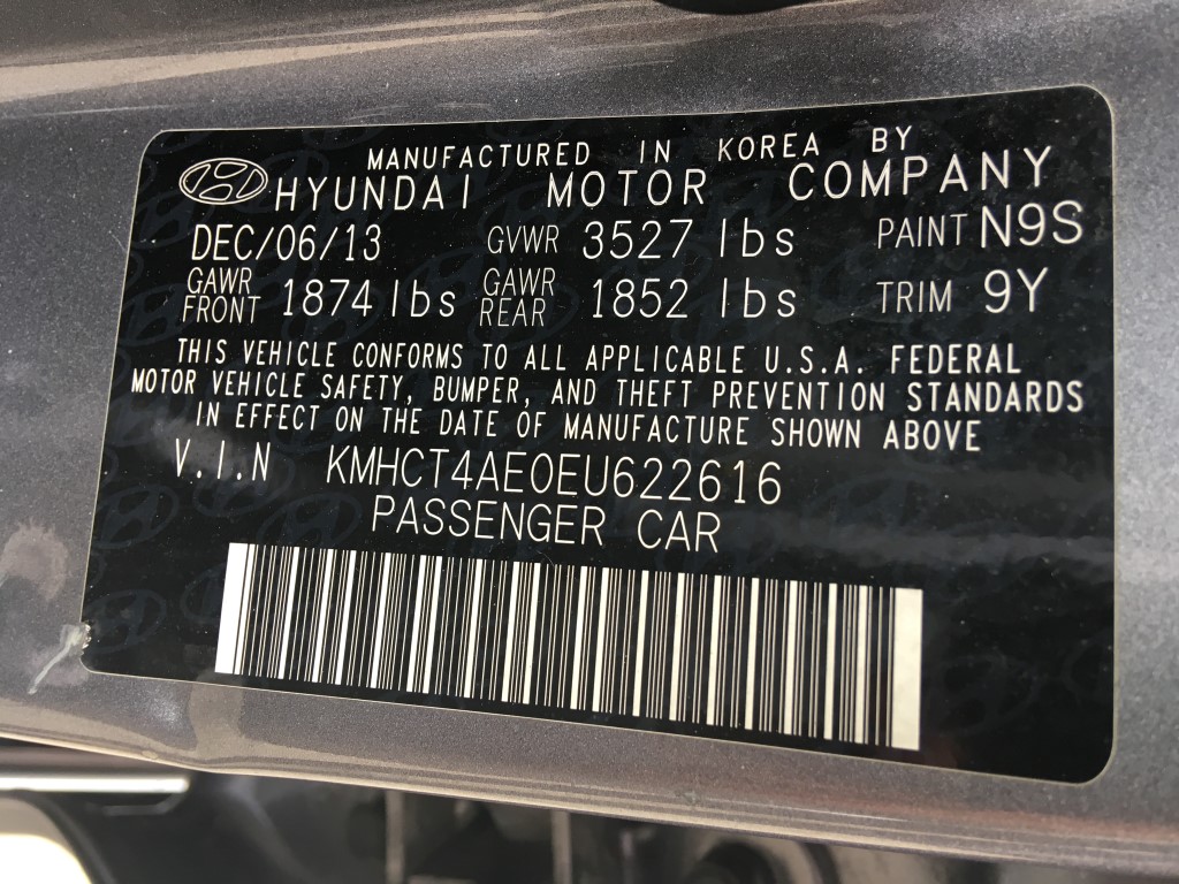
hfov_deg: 61.7
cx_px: 590
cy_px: 442
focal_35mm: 29
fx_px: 988
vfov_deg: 48.2
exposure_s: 1/40
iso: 25
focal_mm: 4.15
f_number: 2.2
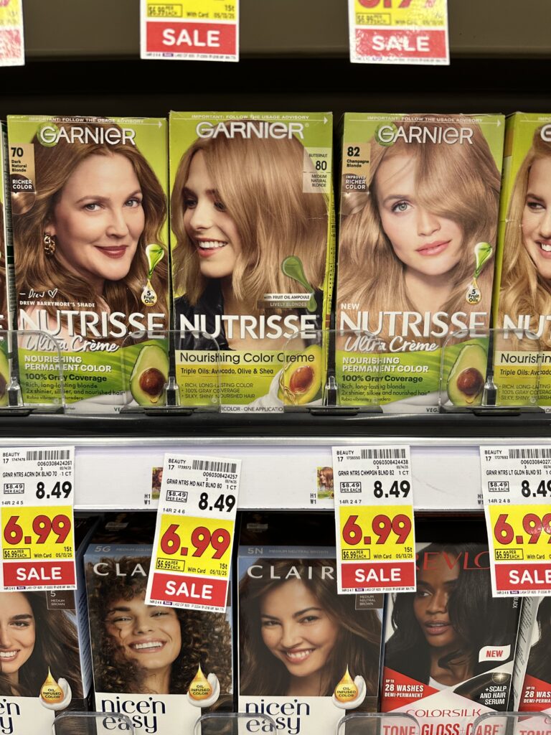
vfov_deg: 71.6
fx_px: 509
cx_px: 276
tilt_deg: -11.9
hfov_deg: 56.8
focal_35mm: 24
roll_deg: +0.2
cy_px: 368
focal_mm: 6.86
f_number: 1.78
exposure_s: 1/62
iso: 160
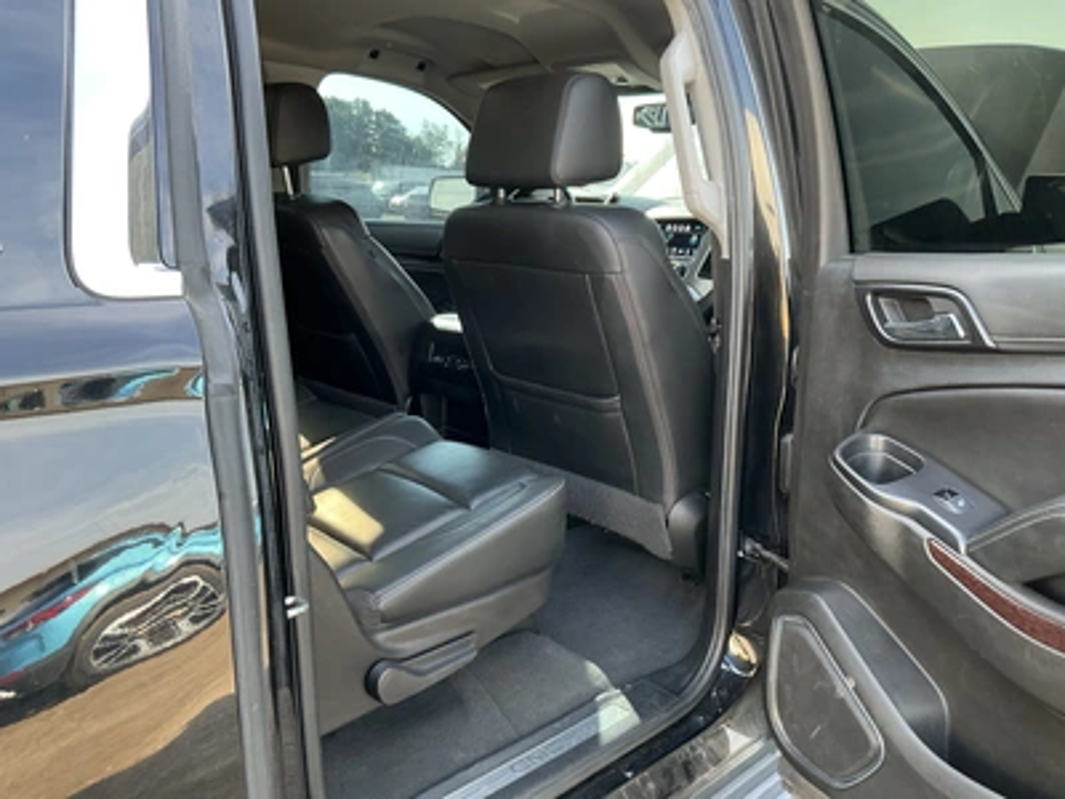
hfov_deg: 63.4
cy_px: 400
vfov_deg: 49.7
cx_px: 532
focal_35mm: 28
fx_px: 861
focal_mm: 3
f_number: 1.8
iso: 64
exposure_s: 1/122
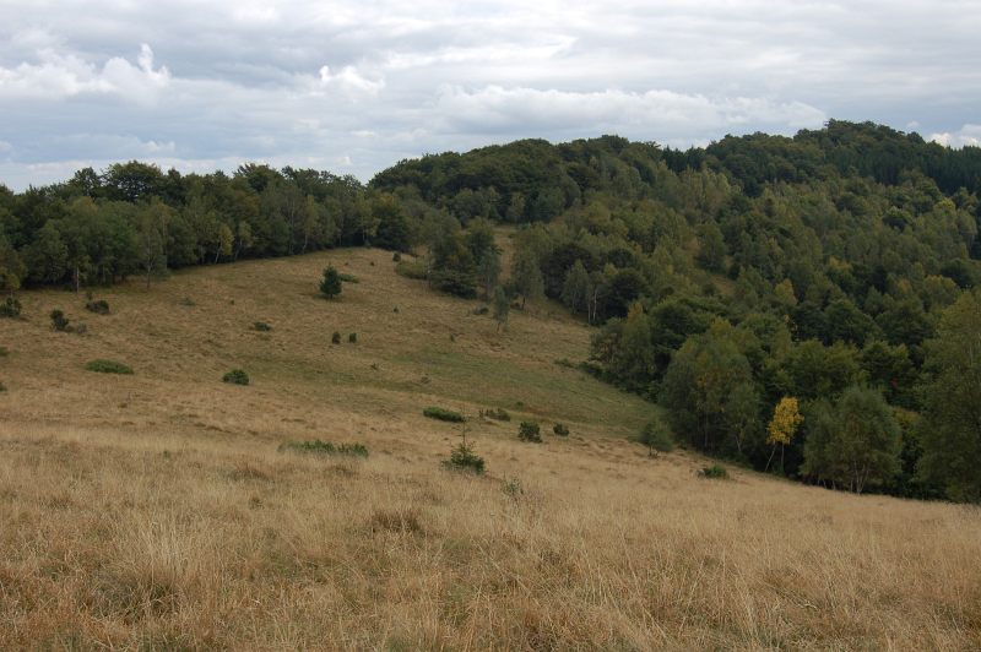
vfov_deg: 31.8
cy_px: 326
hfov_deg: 46.4
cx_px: 490
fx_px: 1144
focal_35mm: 42
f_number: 10
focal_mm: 28
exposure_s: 1/125
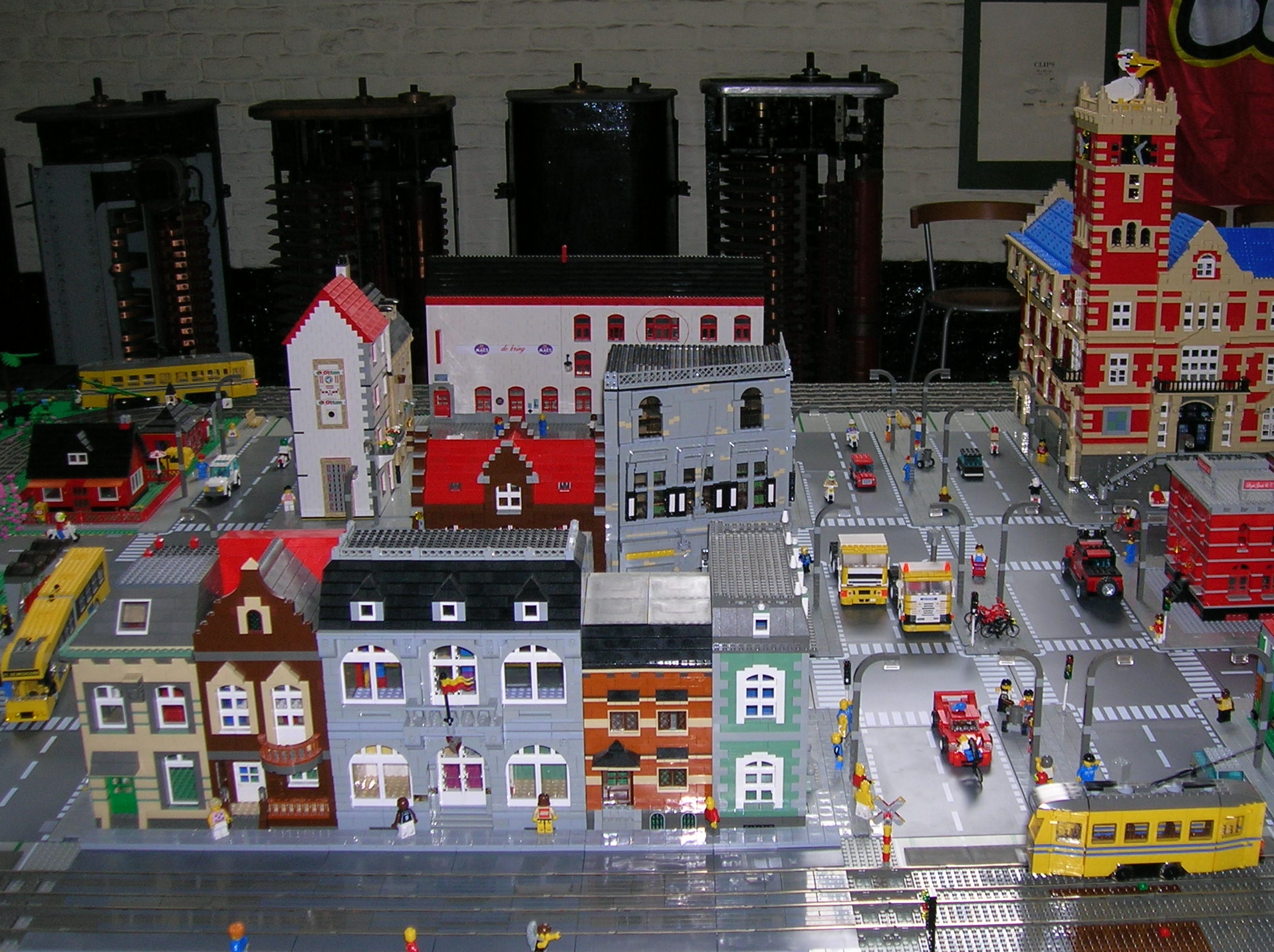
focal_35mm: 43
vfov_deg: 33.5
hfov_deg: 43.7
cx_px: 759
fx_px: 1581
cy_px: 480
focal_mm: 6
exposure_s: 1/60.1
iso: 50
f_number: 2.9
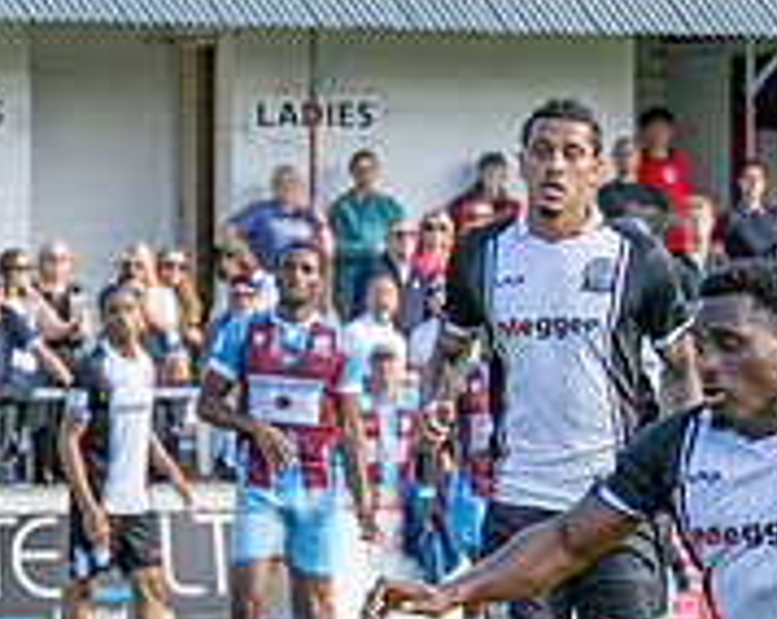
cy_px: 1016
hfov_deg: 4.1
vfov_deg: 3.3
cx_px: 397
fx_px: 10865
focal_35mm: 473
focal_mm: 70
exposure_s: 1/2500
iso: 400
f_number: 4
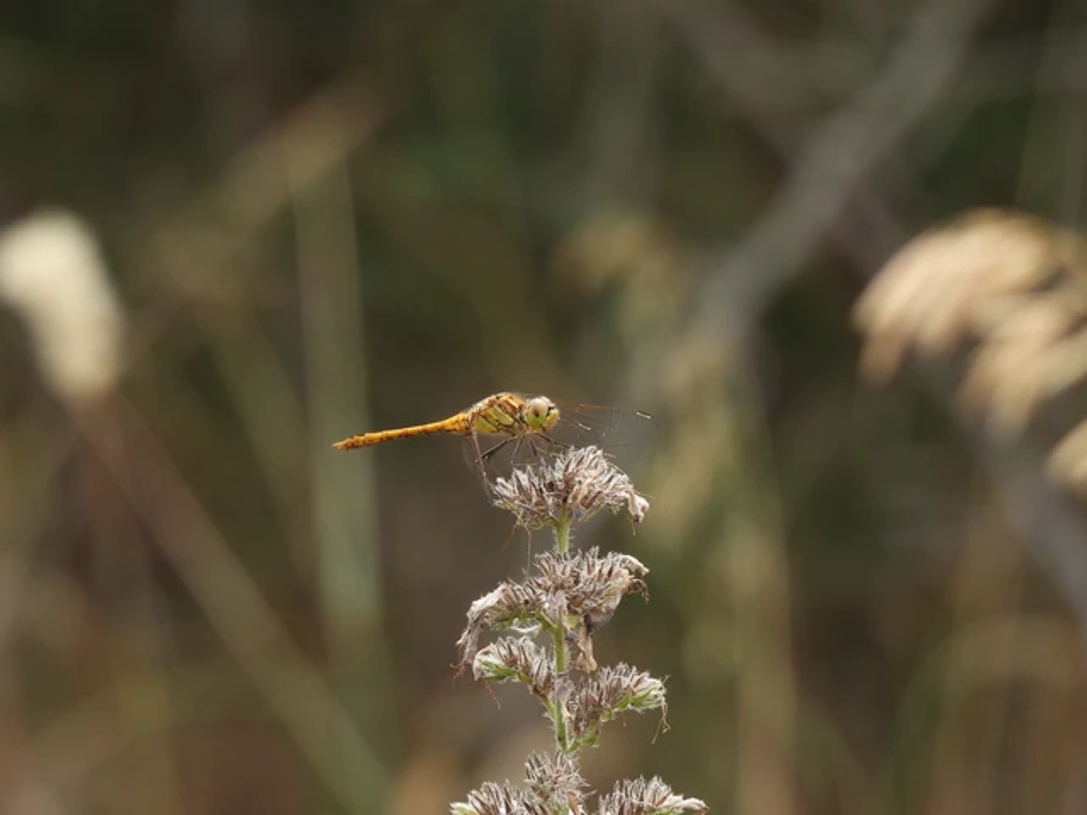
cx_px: 544
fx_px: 34542
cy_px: 408
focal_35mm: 1100
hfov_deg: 1.8
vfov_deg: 1.4
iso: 100
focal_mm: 196
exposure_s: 1/160
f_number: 5.6
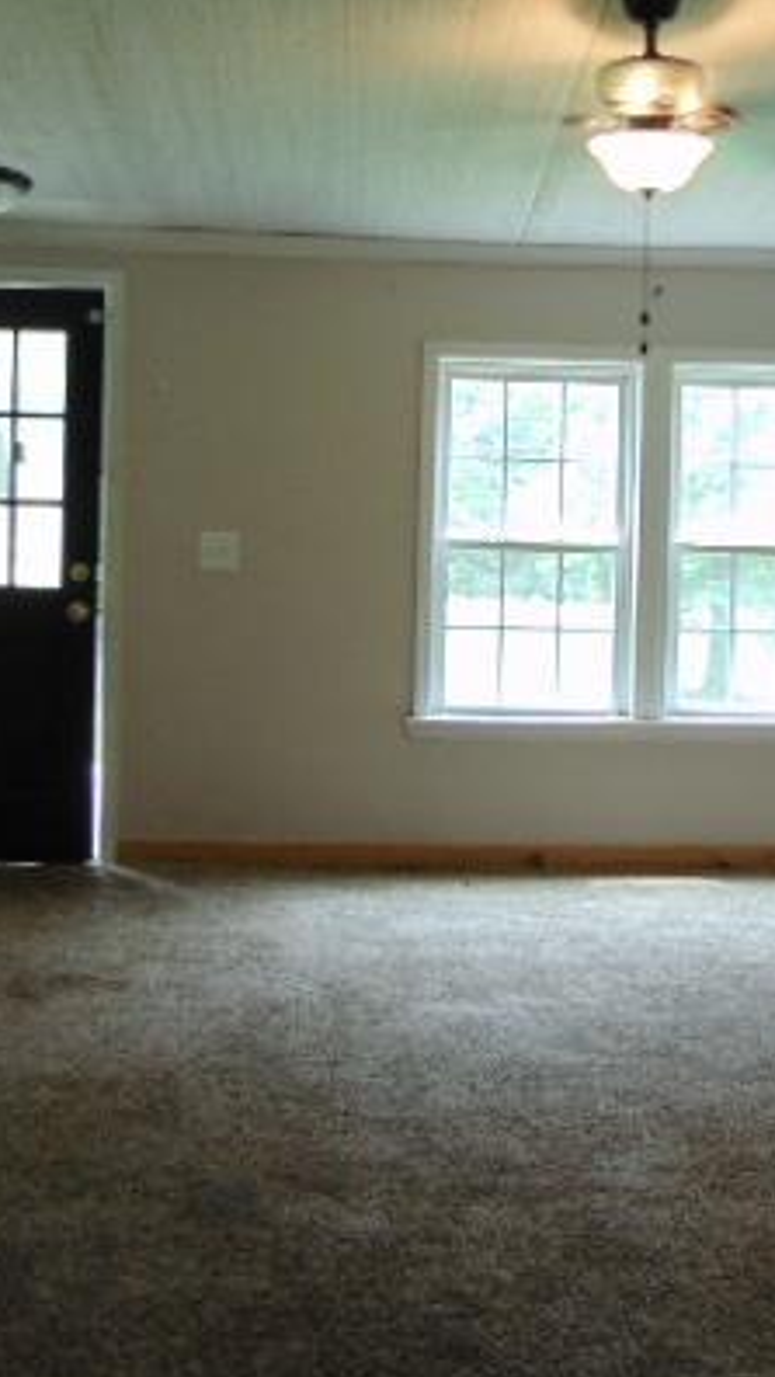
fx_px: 1606
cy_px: 581
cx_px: 480
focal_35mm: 44
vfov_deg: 46.2
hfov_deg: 27.0
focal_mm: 4.5
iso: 100
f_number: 3
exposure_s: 1/30
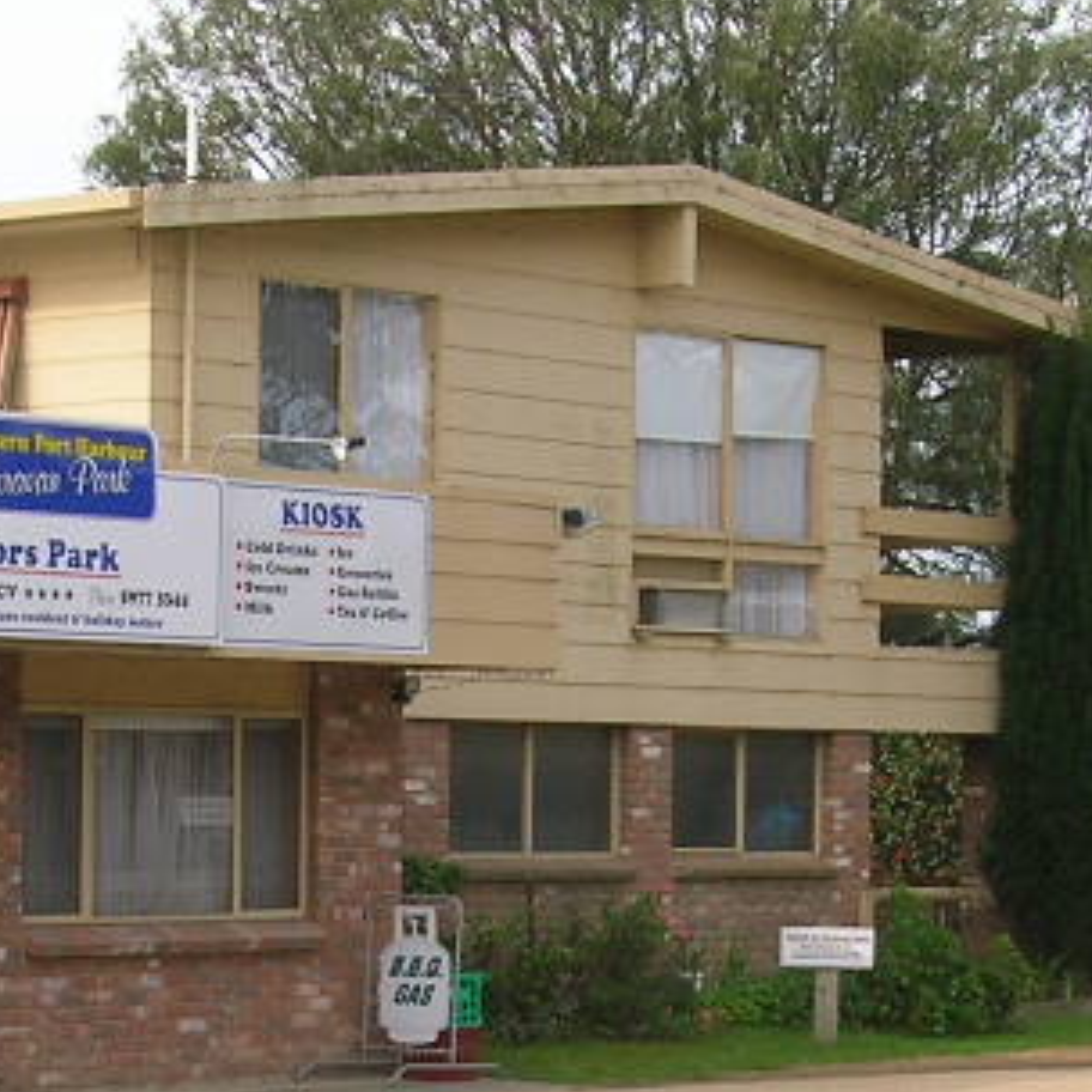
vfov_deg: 13.8
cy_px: 948
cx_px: 492
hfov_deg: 14.0
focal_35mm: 125
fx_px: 4461
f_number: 5.2
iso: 50
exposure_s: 1/136
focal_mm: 7
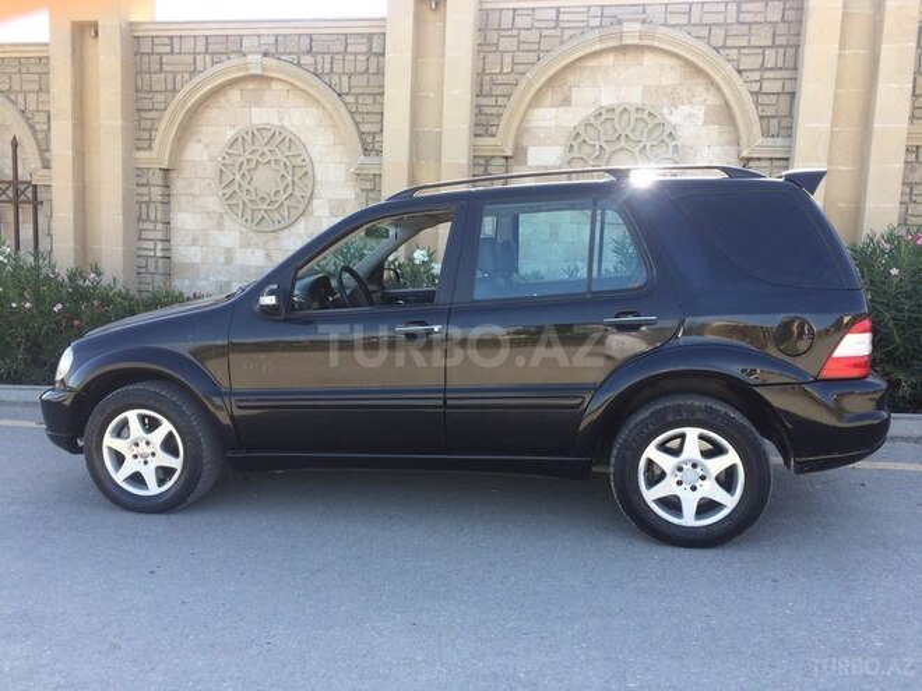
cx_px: 461
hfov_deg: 61.7
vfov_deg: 48.2
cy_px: 346
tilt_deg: -7.9
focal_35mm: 29
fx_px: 772
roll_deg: -2.5
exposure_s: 1/342
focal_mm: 4.15
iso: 32
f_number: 2.2
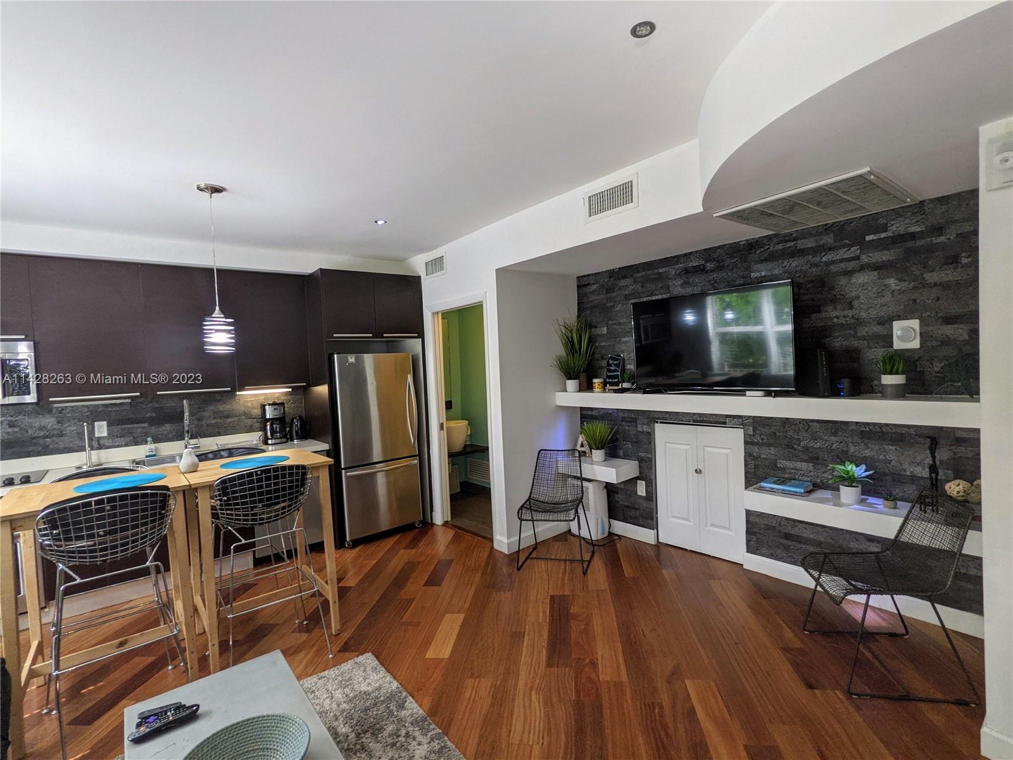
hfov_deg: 94.5
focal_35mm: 16
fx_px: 468
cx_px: 506
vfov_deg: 78.1
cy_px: 380
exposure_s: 1/120
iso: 162
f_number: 2.2
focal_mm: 2.22
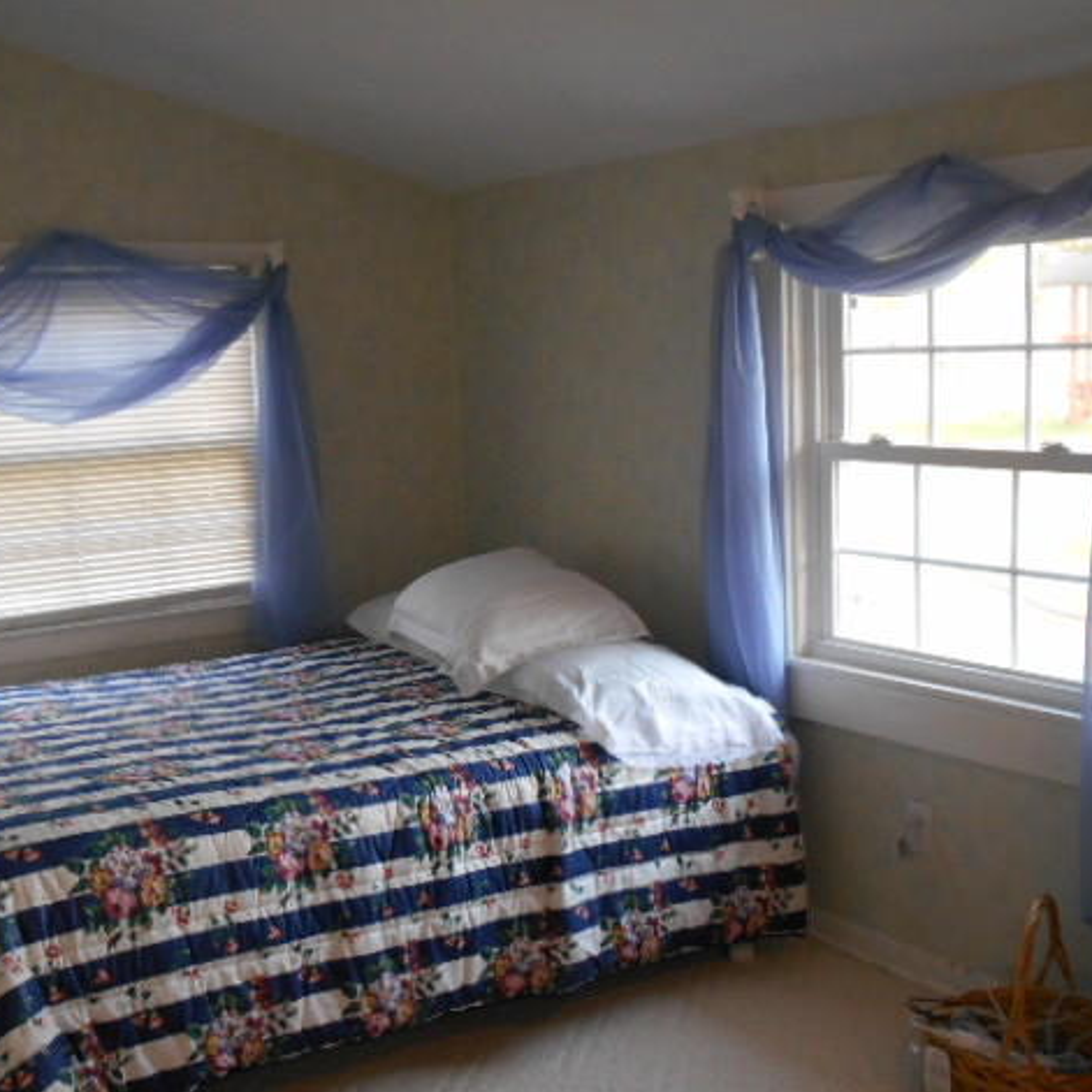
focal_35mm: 42
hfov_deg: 39.9
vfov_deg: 40.0
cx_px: 450
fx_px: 1499
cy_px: 554
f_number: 3.7
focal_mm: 6.3
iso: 360
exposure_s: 1/30
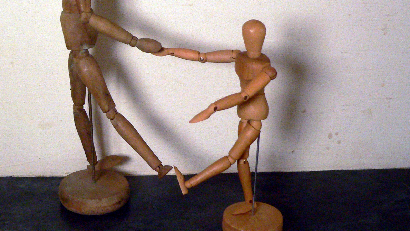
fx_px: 544
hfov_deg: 41.0
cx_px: 153
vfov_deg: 23.8
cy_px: 71
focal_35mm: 50
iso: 400
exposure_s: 1/50
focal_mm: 6
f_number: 2.8
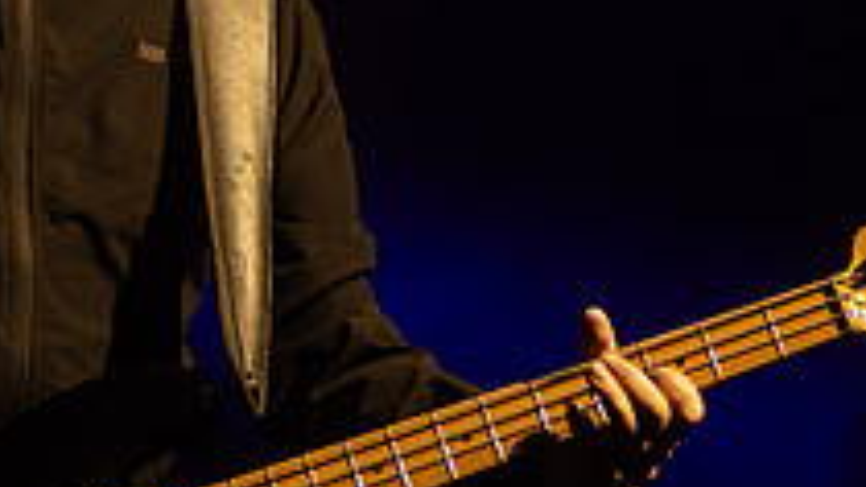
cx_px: 39
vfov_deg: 4.7
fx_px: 5877
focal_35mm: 256
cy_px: 59
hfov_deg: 8.4
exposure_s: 1/500
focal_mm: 80
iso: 2000
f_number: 3.2
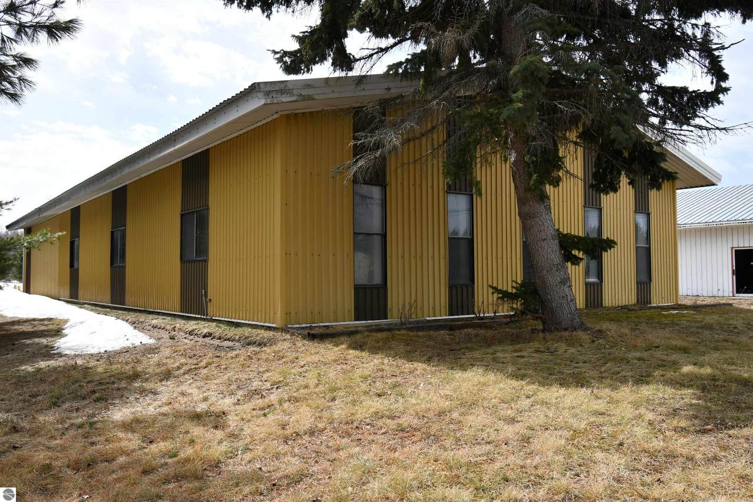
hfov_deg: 61.9
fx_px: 627
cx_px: 376
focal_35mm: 30
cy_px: 251
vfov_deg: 43.6
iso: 100
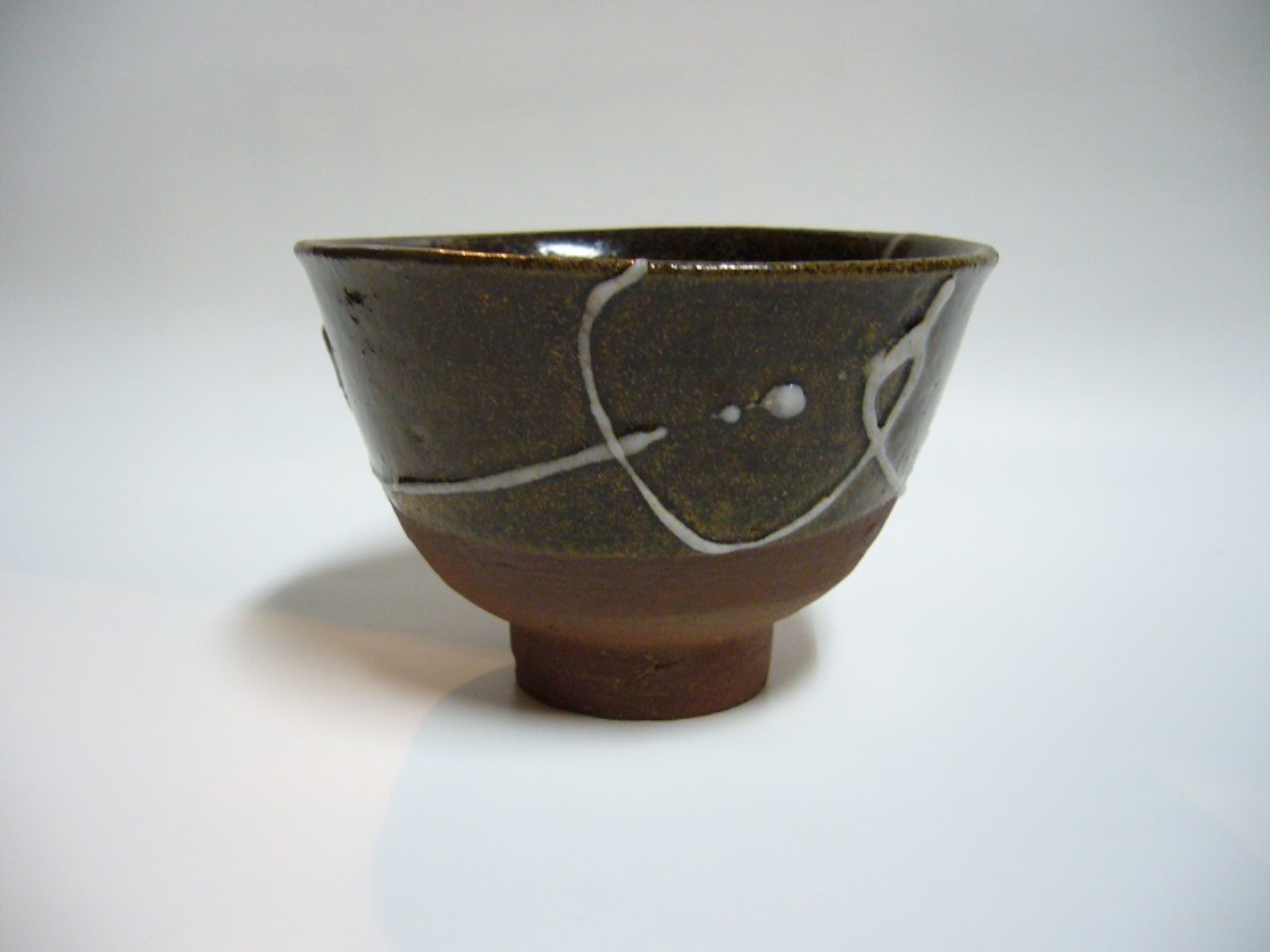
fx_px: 1284
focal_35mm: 35
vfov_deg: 40.7
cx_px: 635
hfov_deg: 52.6
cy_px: 476
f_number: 2.8
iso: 200
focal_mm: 5.8
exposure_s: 1/8
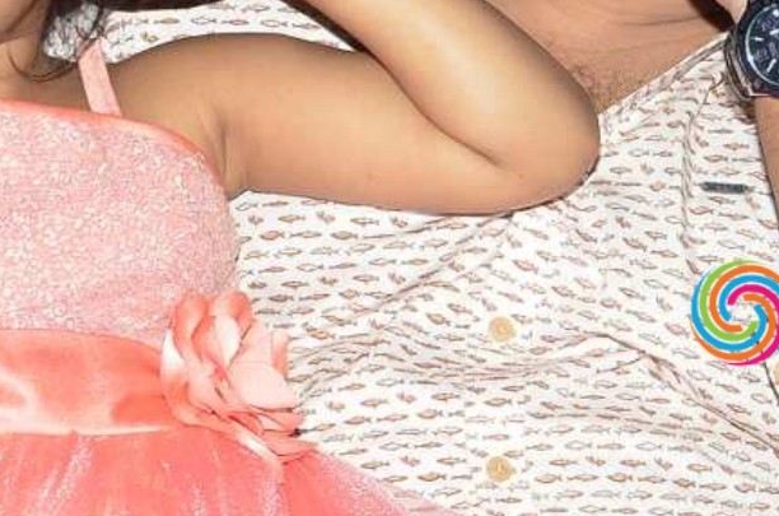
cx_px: 970
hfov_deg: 9.6
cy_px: 60
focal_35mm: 211
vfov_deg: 6.5
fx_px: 4555
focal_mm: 38
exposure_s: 1/125
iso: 320
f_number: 7.1
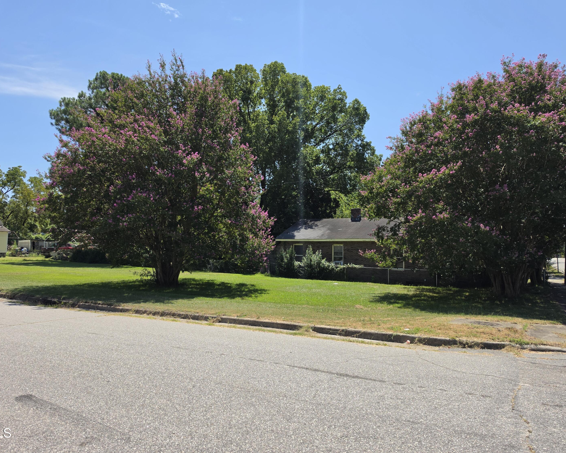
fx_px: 402
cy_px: 227
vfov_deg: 58.8
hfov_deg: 70.3
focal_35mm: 24
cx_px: 278
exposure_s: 1/5294
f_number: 1.4
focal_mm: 6.5
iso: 64
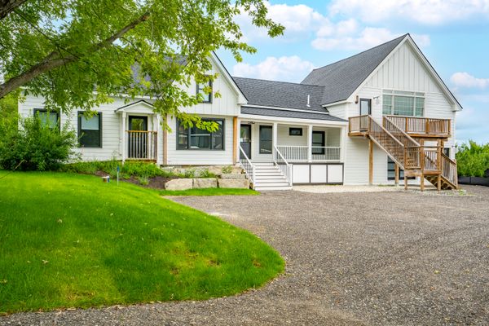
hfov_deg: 60.3
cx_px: 244
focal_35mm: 31
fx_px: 421
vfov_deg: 42.3
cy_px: 163
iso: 50
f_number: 9
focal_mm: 31
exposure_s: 1/60
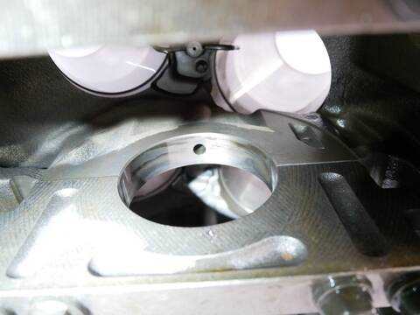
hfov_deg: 71.6
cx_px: 210
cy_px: 158
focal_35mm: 24
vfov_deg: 56.8
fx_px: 291
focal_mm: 12
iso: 3200
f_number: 3.5
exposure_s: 1/60
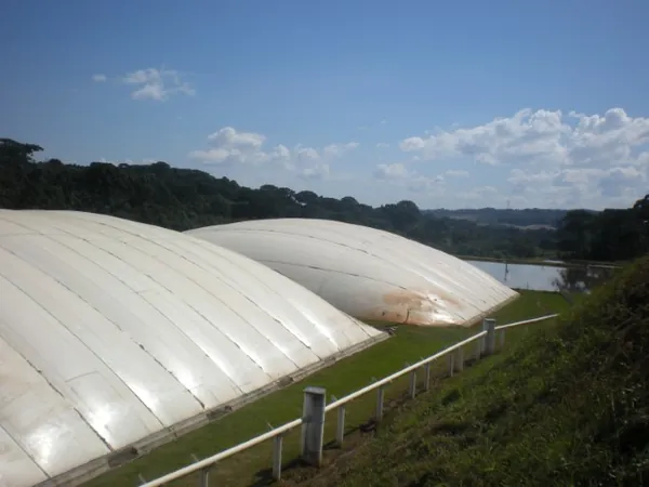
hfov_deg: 49.0
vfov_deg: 37.7
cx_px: 324
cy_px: 244
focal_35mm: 38
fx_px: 712
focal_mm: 6.3
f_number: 4.6
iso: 64
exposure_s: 1/850
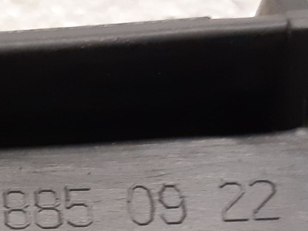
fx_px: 650
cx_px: 2
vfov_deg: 19.6
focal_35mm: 73
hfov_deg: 25.4
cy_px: 230
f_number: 1.7
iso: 250
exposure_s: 1/25
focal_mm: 3.93
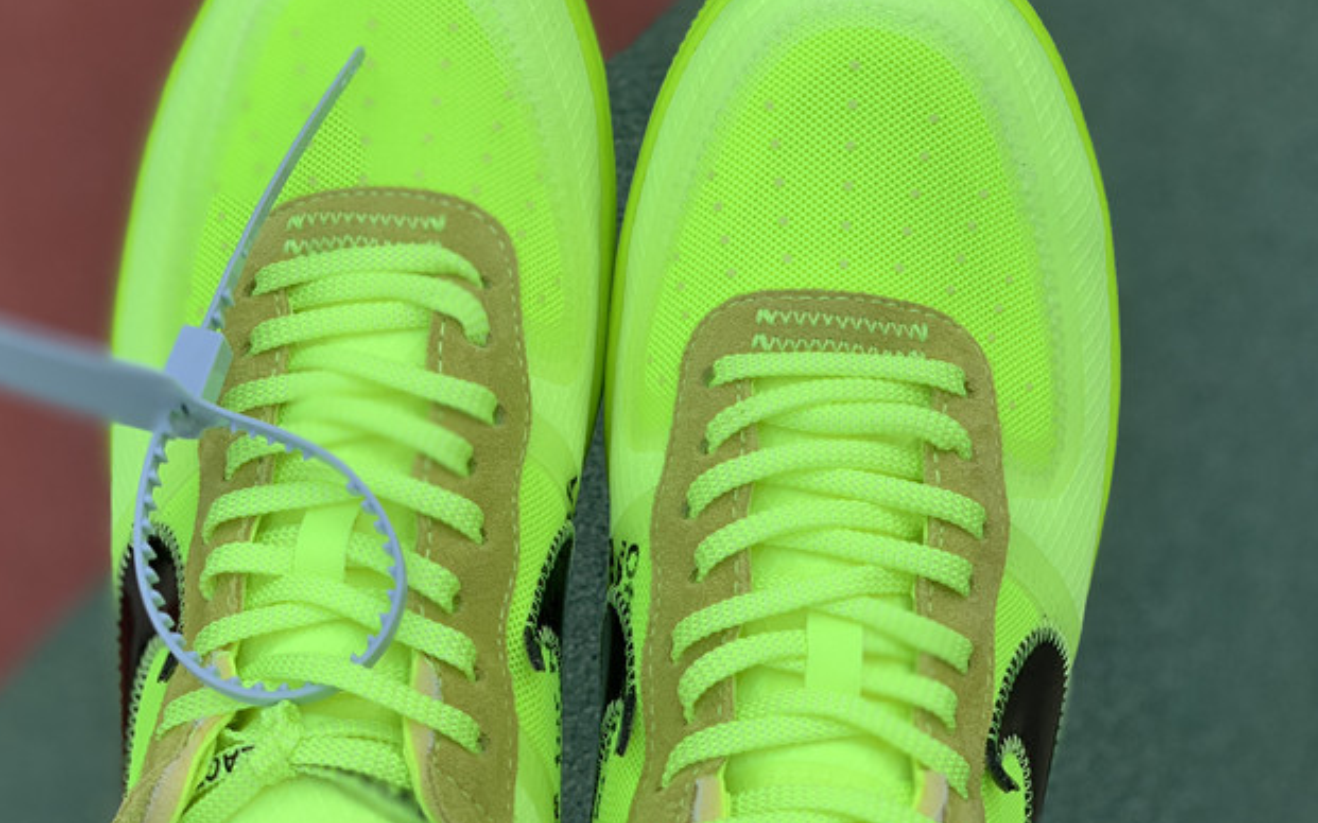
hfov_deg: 29.0
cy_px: 218
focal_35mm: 71
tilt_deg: -78.3
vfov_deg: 18.2
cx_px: 594
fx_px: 2550
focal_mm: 6
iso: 16
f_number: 2.4
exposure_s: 1/122
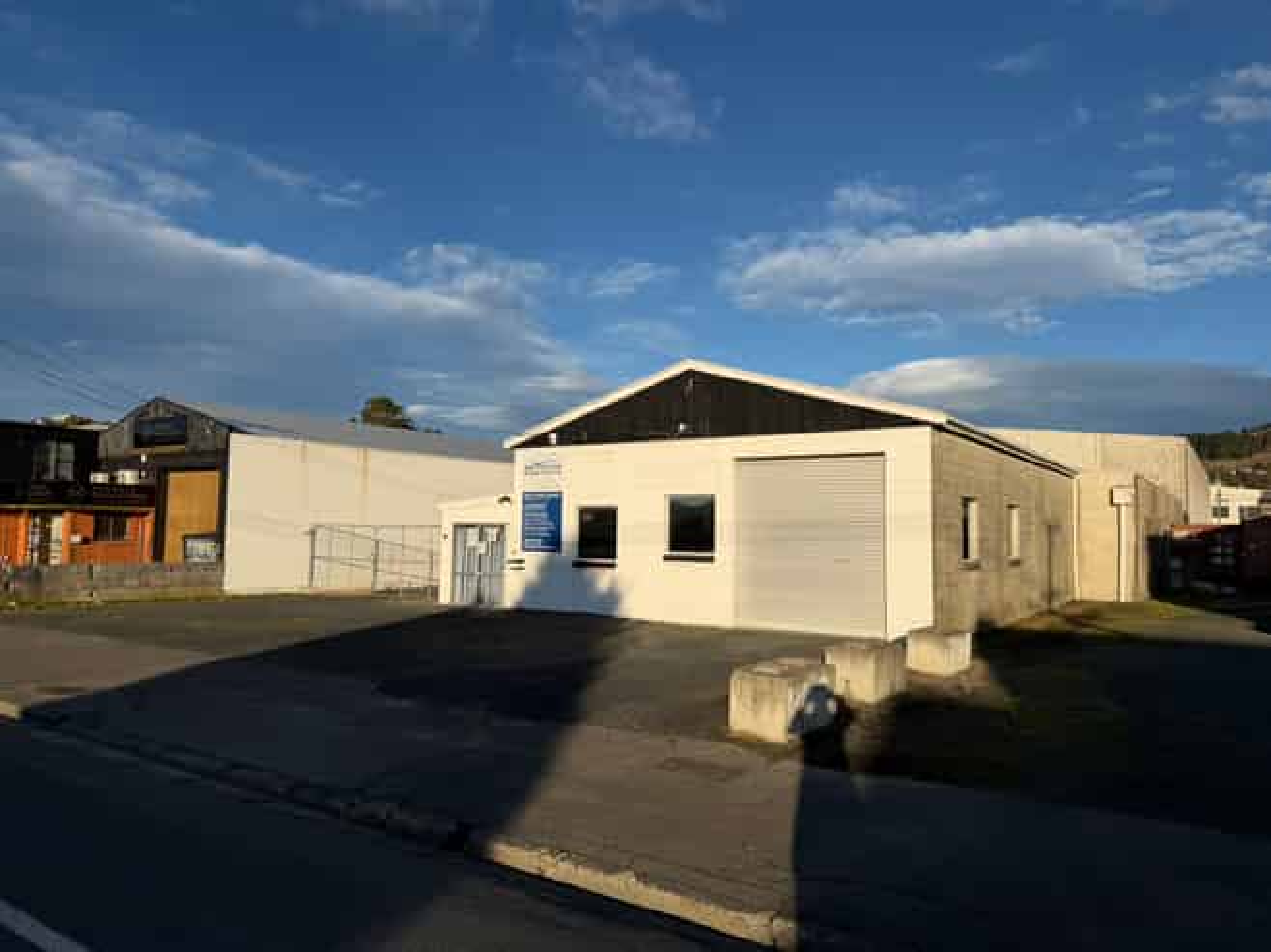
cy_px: 476
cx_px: 636
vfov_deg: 56.8
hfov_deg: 71.6
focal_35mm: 24
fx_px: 881
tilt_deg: +2.7
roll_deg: -1.3
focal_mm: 6.76
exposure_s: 1/6711
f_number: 1.78
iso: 80
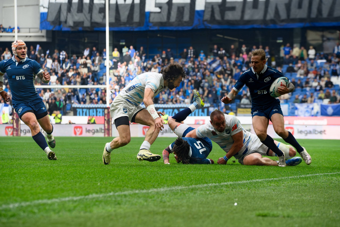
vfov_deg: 6.9
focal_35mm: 200
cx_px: 170
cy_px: 114
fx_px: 1889
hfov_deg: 10.3
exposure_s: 1/1600
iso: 1250
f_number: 7.1
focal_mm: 200
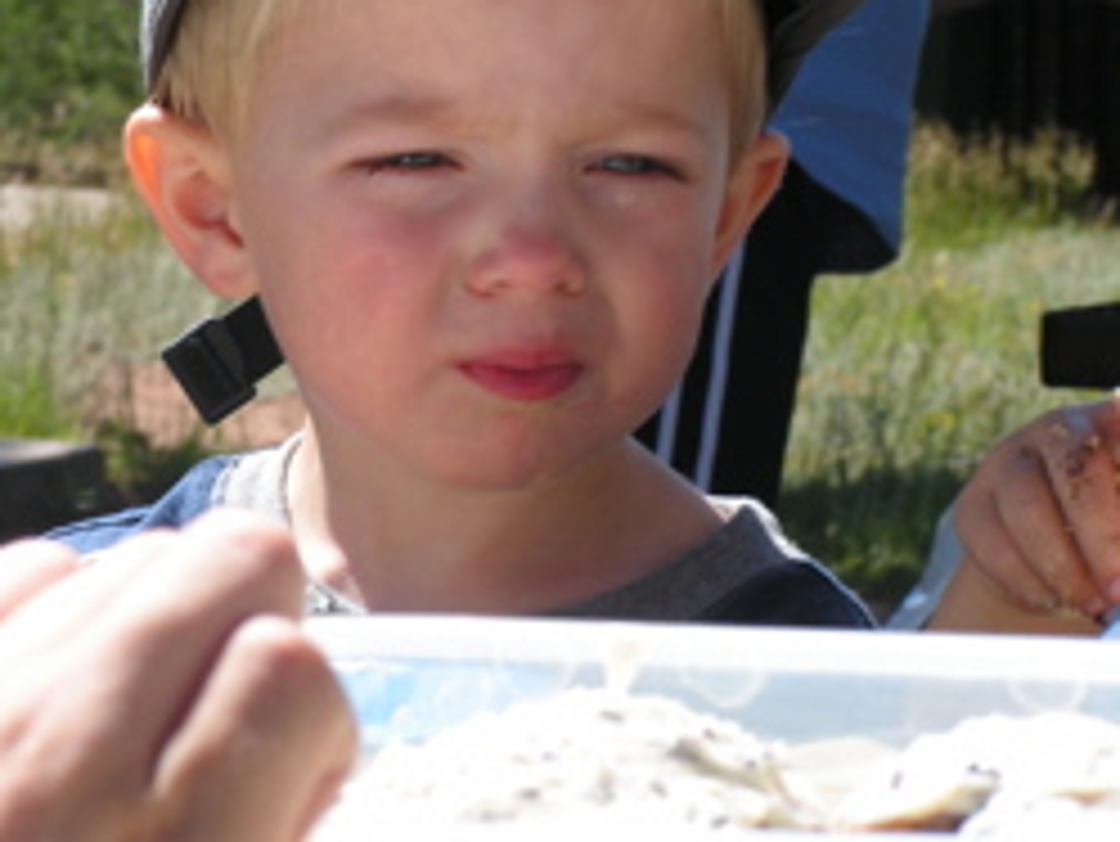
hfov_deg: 9.8
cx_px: 270
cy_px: 275
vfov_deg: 7.4
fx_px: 6506
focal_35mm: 201
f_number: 5
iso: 50
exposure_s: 1/200
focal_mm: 20.8
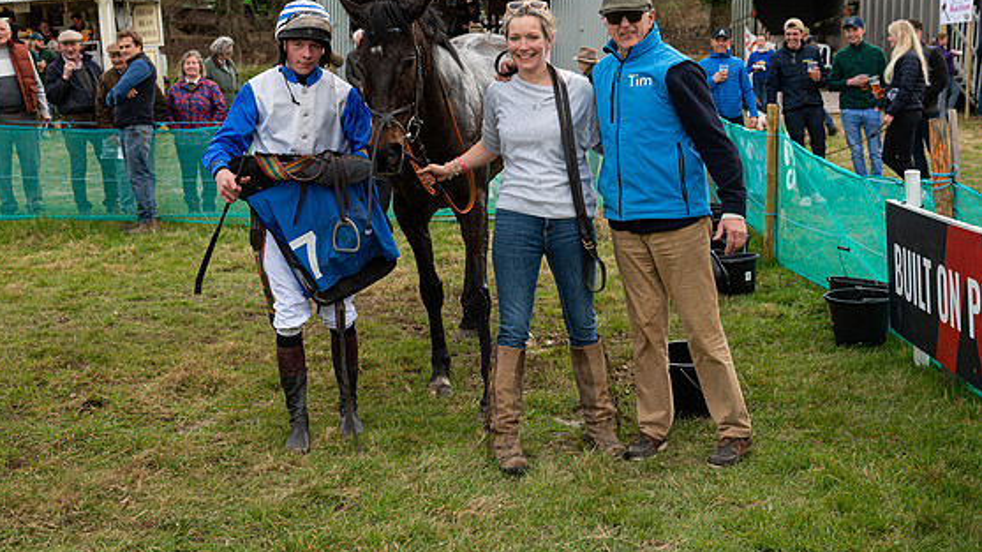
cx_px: 479
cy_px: 189
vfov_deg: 21.4
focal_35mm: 56
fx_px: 1458
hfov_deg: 37.2
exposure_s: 1/250
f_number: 5
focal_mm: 44
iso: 200
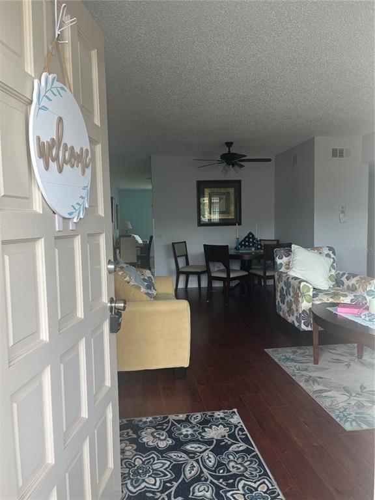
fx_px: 376
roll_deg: +1.8
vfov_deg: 67.3
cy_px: 250
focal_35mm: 26
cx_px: 188
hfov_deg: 53.1
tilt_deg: -5.1
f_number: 1.6
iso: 50
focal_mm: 5.1
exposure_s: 1/121
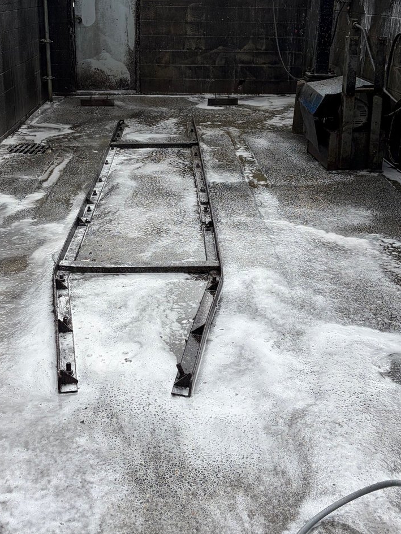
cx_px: 160
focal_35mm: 44
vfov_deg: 42.6
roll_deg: +0.4
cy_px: 196
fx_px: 679
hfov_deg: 32.8
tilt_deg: -17.9
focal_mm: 5.96
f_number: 1.6
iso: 64
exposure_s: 1/2747
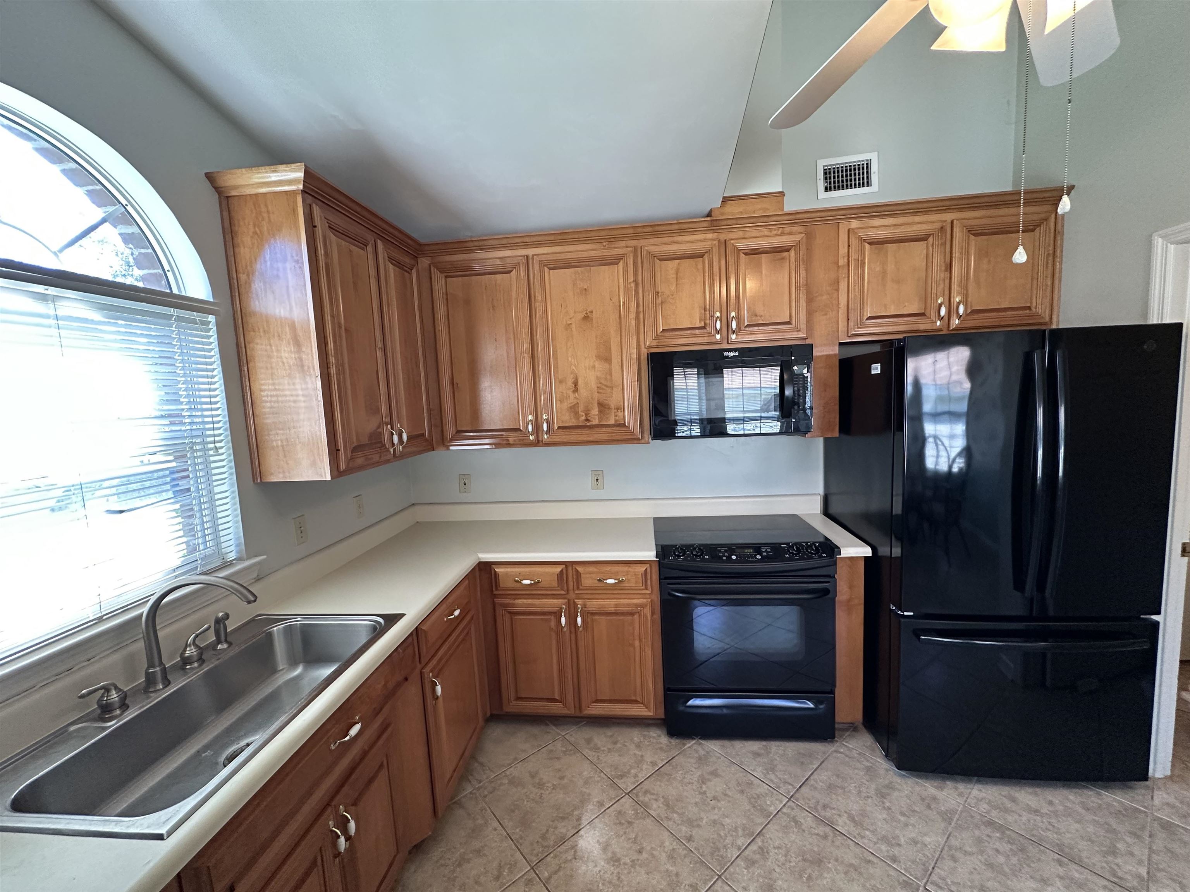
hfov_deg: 102.1
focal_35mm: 14
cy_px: 446
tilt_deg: -6.3
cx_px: 595
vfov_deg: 85.7
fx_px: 481
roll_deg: +2.7
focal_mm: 2.22
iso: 320
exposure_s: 1/120
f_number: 2.2
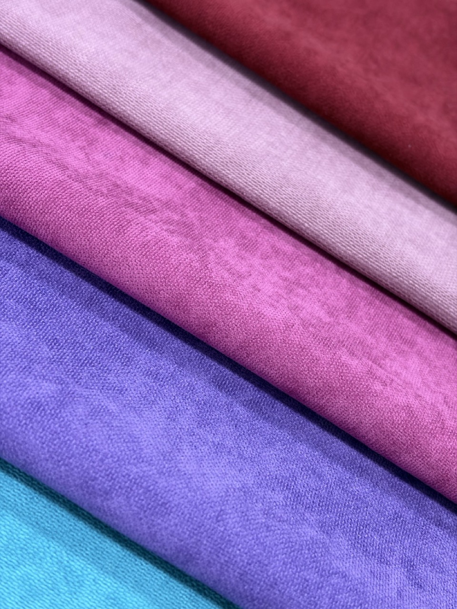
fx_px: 915
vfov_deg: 36.8
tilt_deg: -50.1
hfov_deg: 28.0
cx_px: 228
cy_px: 304
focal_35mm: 52
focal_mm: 5.96
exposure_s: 1/33
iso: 125
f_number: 1.6
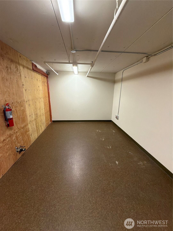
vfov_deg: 102.1
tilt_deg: -14.0
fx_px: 93
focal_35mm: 14
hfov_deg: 85.7
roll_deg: -1.4
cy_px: 116
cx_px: 86
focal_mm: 2.22
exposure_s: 1/60
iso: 200
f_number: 2.2
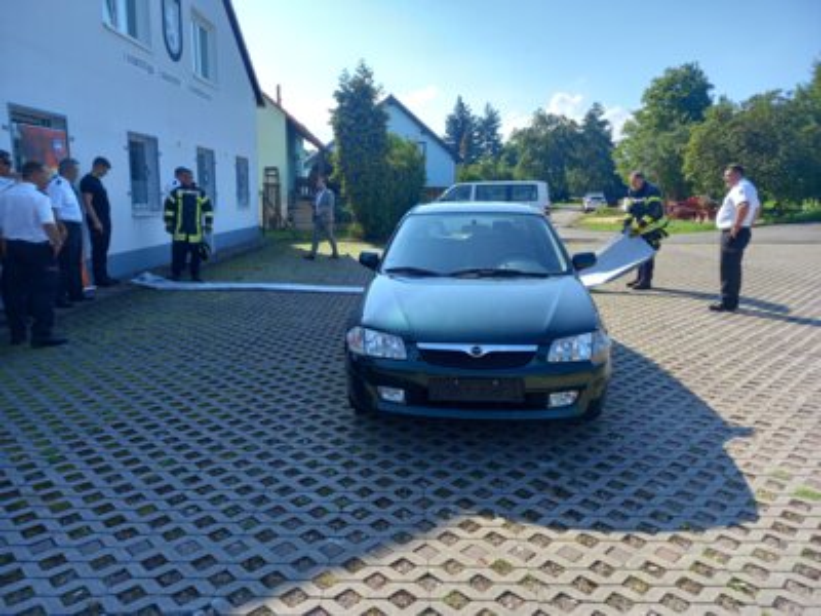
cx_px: 410
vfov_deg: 54.9
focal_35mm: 25
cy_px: 308
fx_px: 593
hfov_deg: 69.4
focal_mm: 4.6
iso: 25
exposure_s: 1/193
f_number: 2
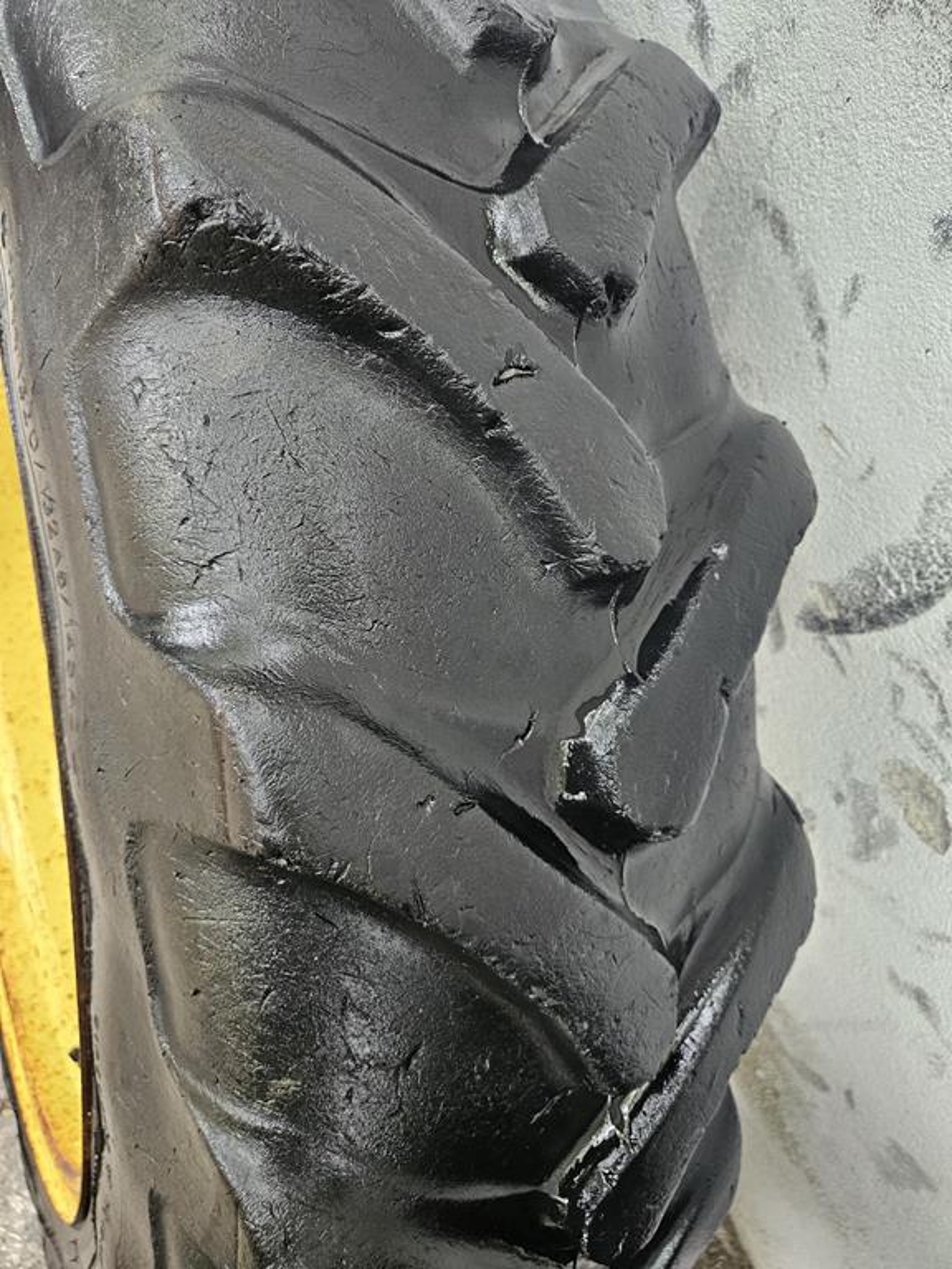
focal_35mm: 23
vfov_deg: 73.9
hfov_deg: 58.9
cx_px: 476
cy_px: 634
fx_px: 843
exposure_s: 1/100
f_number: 1.8
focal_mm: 5.4
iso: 250
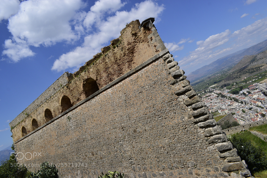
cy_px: 89
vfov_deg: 47.9
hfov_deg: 67.4
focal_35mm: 27
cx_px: 134
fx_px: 200
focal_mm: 18
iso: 200
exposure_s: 1/640
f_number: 11
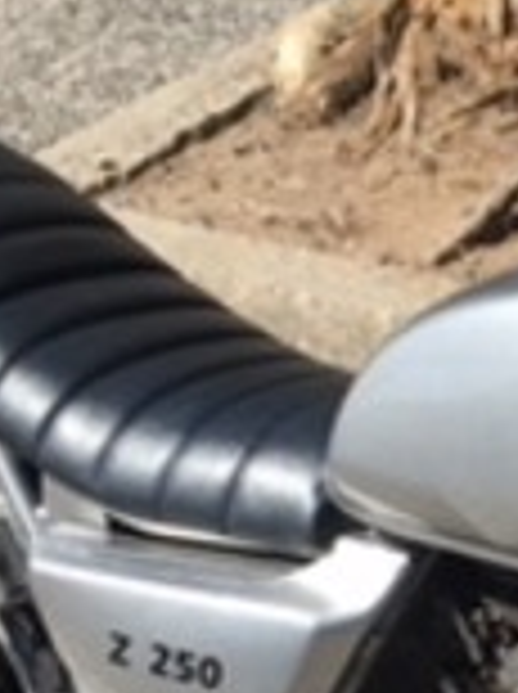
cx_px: 707
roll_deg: +3.6
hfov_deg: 9.6
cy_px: 783
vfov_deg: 12.8
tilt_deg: -30.7
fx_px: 3021
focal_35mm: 151
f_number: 2.2
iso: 25
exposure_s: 1/1166
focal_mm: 4.15
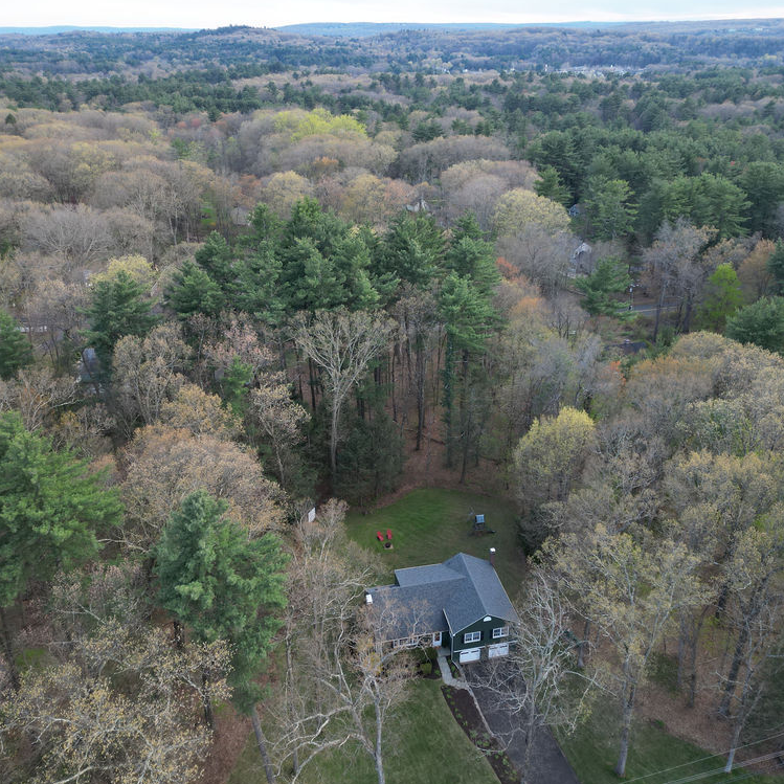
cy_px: 388
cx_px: 425
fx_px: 743
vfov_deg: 55.6
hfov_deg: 55.6
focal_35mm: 29
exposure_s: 1/240
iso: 140
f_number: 1.7
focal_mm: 6.72
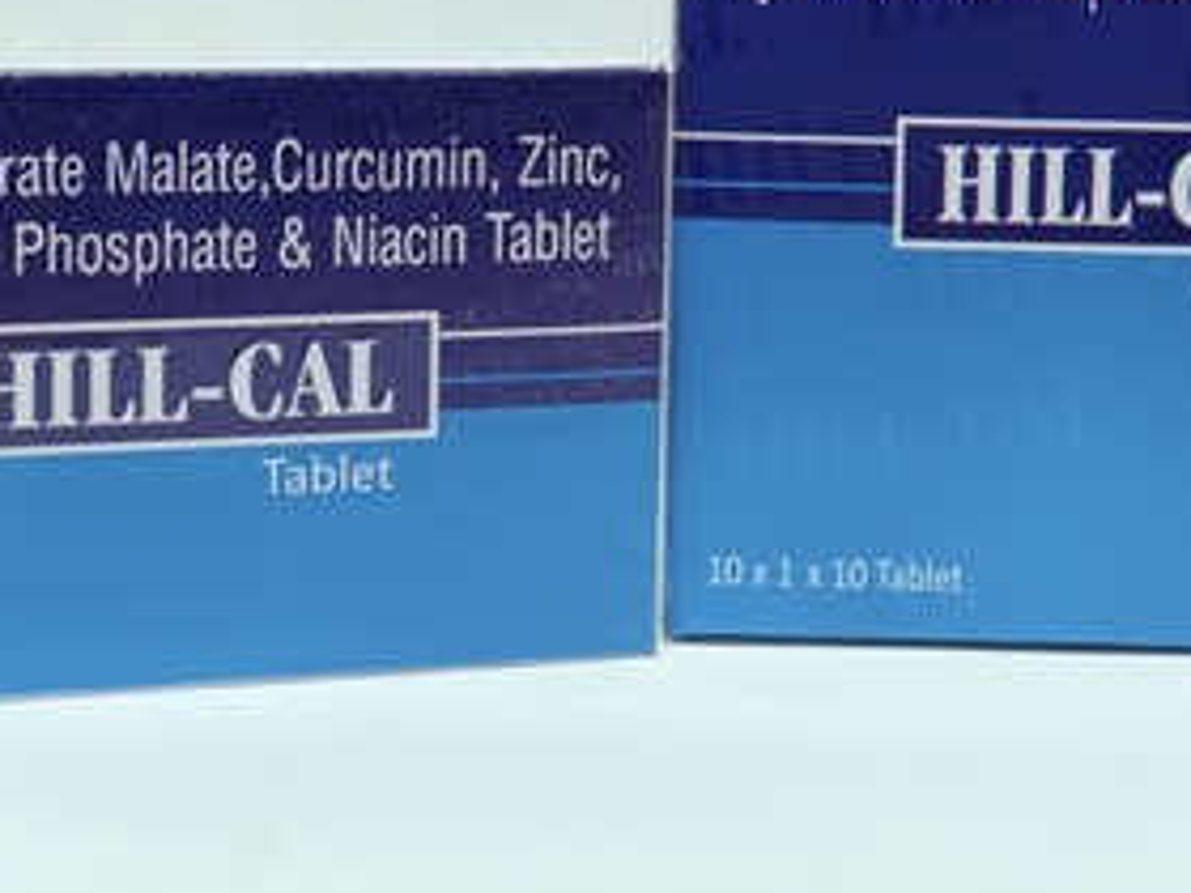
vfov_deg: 17.4
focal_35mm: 84
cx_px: 647
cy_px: 121
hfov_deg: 23.3
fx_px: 2890
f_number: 2
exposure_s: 1/50
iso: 728
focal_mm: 7.08
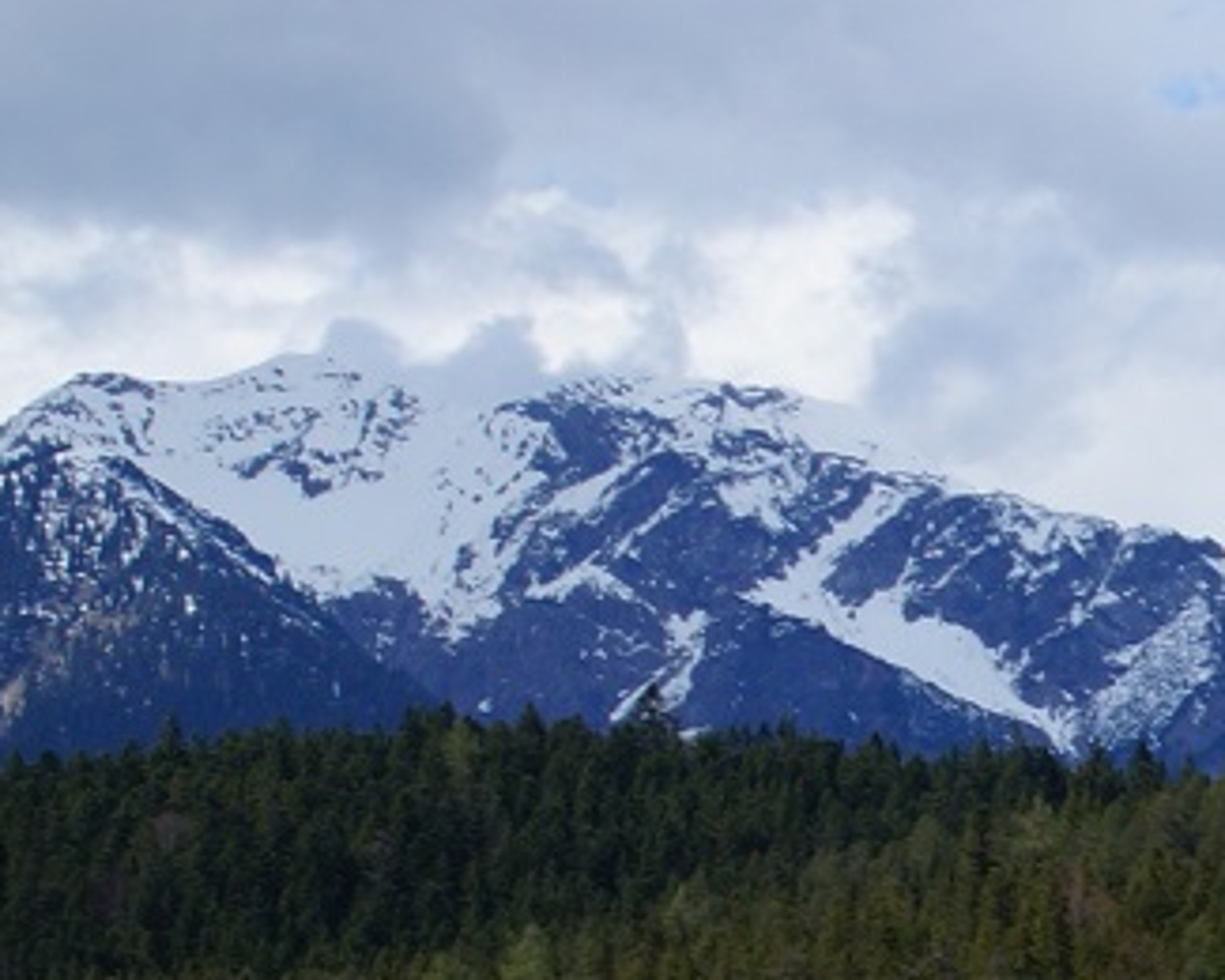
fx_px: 6526
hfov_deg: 9.6
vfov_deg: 8.2
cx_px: 2883
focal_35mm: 180
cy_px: 1890
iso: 100
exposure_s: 1/200
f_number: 10
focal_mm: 26
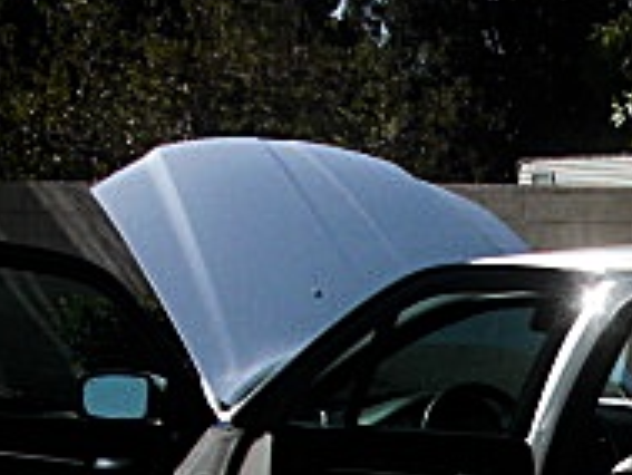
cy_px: 723
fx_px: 2229
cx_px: 819
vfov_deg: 11.6
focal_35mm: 122
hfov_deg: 15.4
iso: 50
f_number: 7.9
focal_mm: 6.3
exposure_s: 1/160
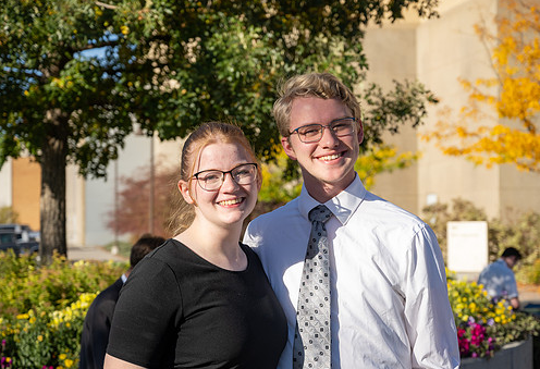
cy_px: 193
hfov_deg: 29.0
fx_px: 1043
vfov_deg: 20.1
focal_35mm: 69
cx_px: 296
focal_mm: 56
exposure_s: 1/1000
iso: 100
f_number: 4.5
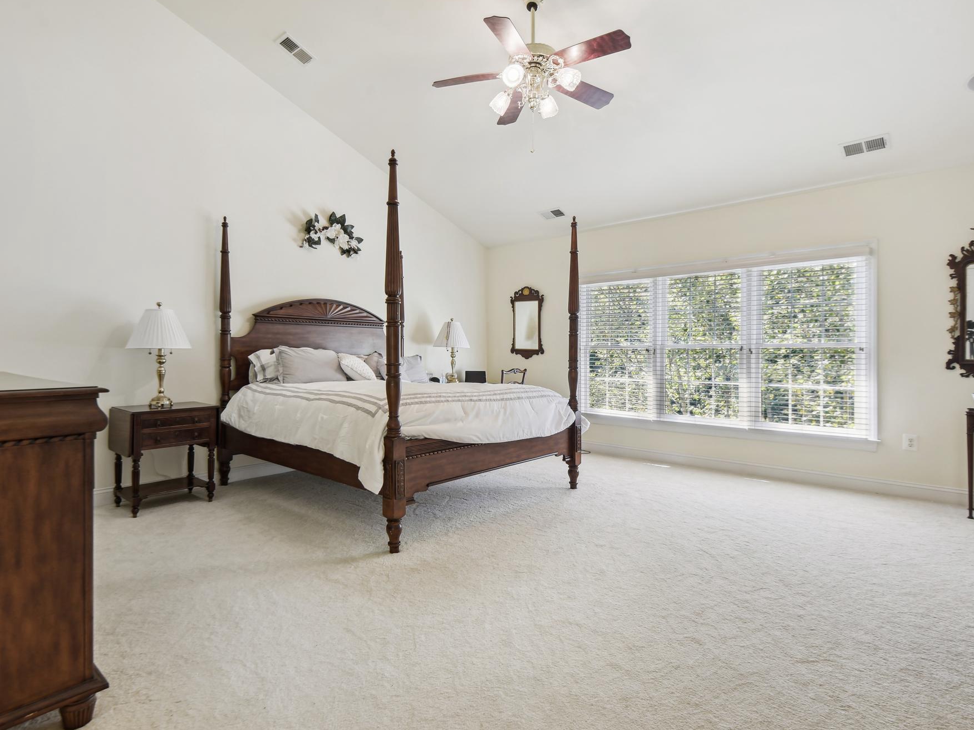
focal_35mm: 18
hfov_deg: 87.3
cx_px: 427
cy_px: 363
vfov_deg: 71.6
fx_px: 507
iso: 200
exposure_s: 1/25
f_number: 8
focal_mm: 16
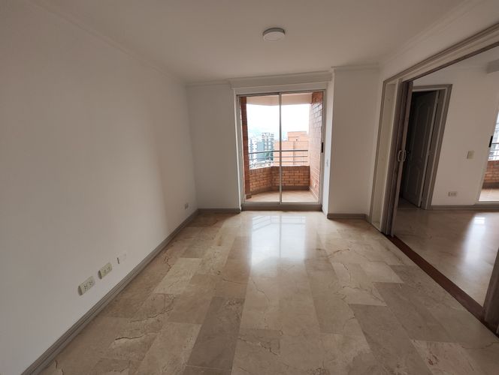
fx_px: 202
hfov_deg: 102.0
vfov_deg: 85.8
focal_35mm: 14
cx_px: 250
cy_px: 188
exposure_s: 1/60
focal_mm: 2.16
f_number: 2.2
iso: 93
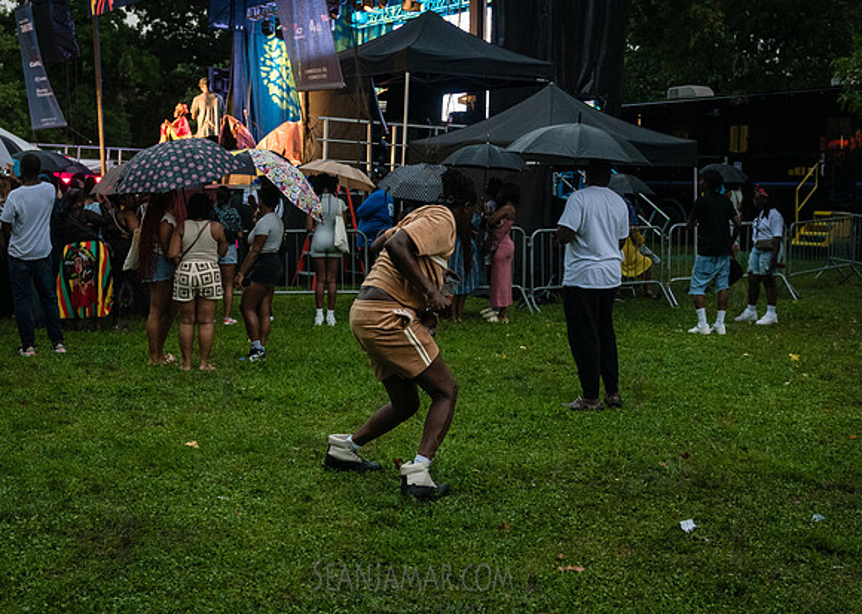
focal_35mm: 49
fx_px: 1199
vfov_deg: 28.7
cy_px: 307
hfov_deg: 39.5
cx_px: 402
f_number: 3.2
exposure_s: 1/125
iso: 4000
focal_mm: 35
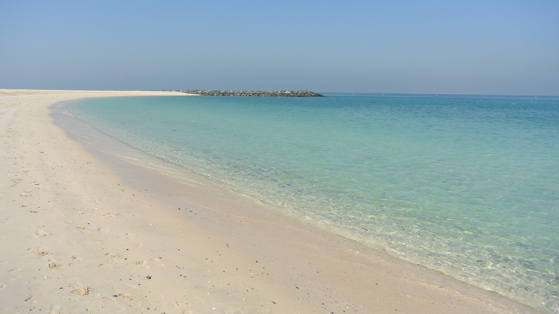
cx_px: 285
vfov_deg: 40.1
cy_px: 141
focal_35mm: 29
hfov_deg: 66.1
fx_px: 430
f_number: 5
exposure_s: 1/800
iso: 100
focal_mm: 10
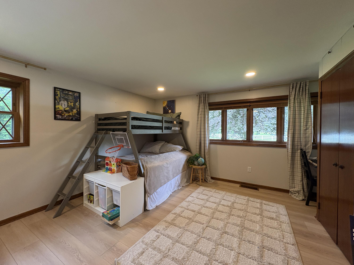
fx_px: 143
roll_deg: +0.3
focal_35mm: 14
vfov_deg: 85.7
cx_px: 177
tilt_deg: -0.2
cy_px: 132
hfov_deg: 102.1
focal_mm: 2.22
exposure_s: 1/120
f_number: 2.2
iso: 320
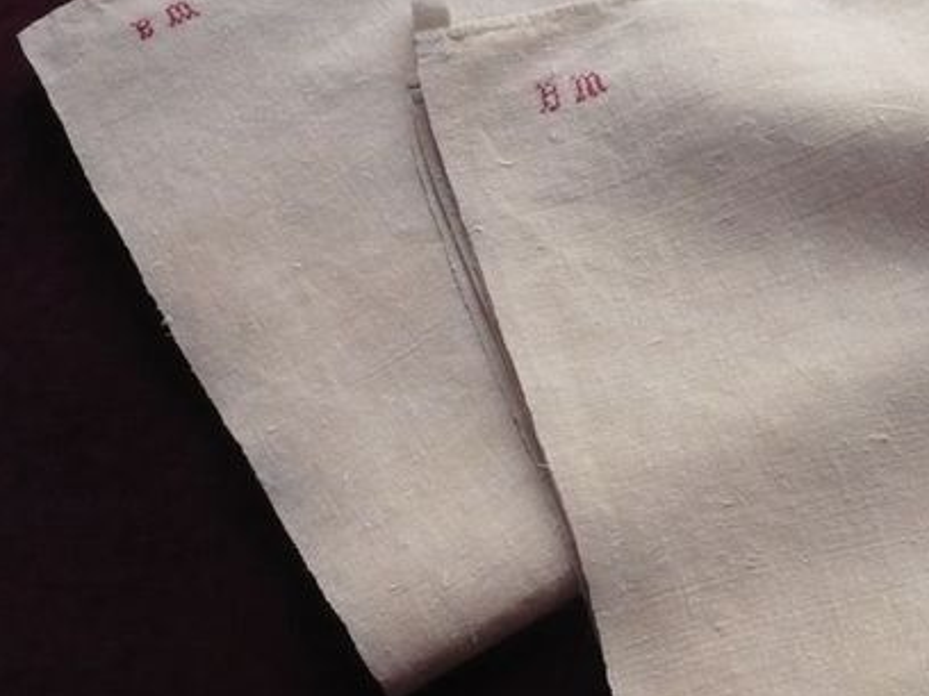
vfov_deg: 24.4
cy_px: 321
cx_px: 679
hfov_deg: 31.7
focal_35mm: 60
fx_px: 1610
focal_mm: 5.8
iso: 400
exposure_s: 1/320
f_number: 2.8
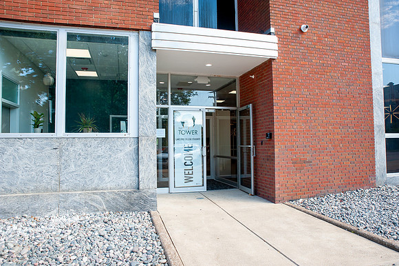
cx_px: 200
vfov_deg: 53.1
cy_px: 133
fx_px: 266
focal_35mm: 24
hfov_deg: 73.8
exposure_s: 1/200
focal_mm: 24
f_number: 8
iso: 400
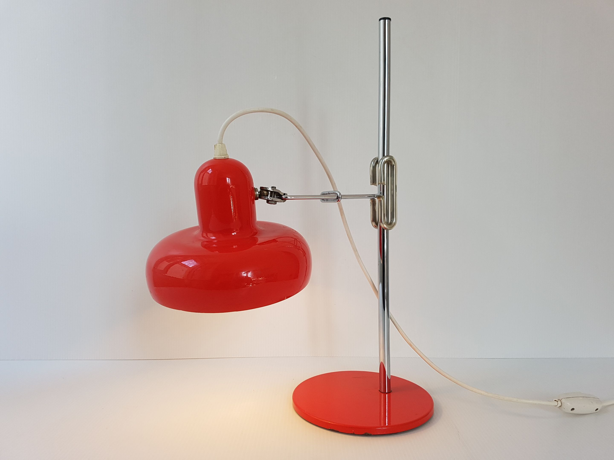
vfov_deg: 53.1
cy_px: 230
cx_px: 307
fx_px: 461
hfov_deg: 67.3
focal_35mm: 26
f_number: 1.7
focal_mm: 4.2
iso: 50
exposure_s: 1/258
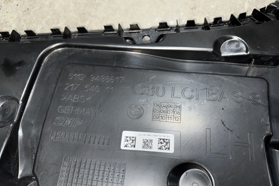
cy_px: 103
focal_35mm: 26
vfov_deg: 49.4
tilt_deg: -77.1
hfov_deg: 69.4
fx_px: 201
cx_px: 139
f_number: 1.78
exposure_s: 1/29
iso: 50
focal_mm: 6.76
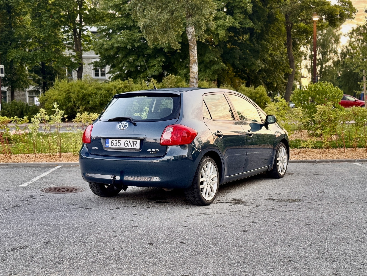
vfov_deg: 30.3
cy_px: 138
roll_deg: +0.3
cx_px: 184
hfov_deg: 39.7
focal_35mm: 48
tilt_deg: -3.9
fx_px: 509
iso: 125
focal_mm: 6.76
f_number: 1.78
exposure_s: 1/60
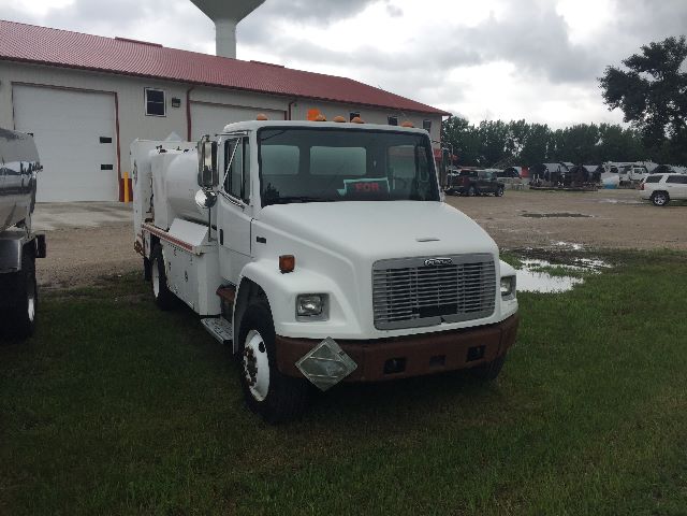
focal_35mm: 29
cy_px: 258
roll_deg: -1.9
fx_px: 576
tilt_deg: -8.0
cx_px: 344
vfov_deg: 48.2
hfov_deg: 61.7
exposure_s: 1/1068
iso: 32
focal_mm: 4.15
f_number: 2.2
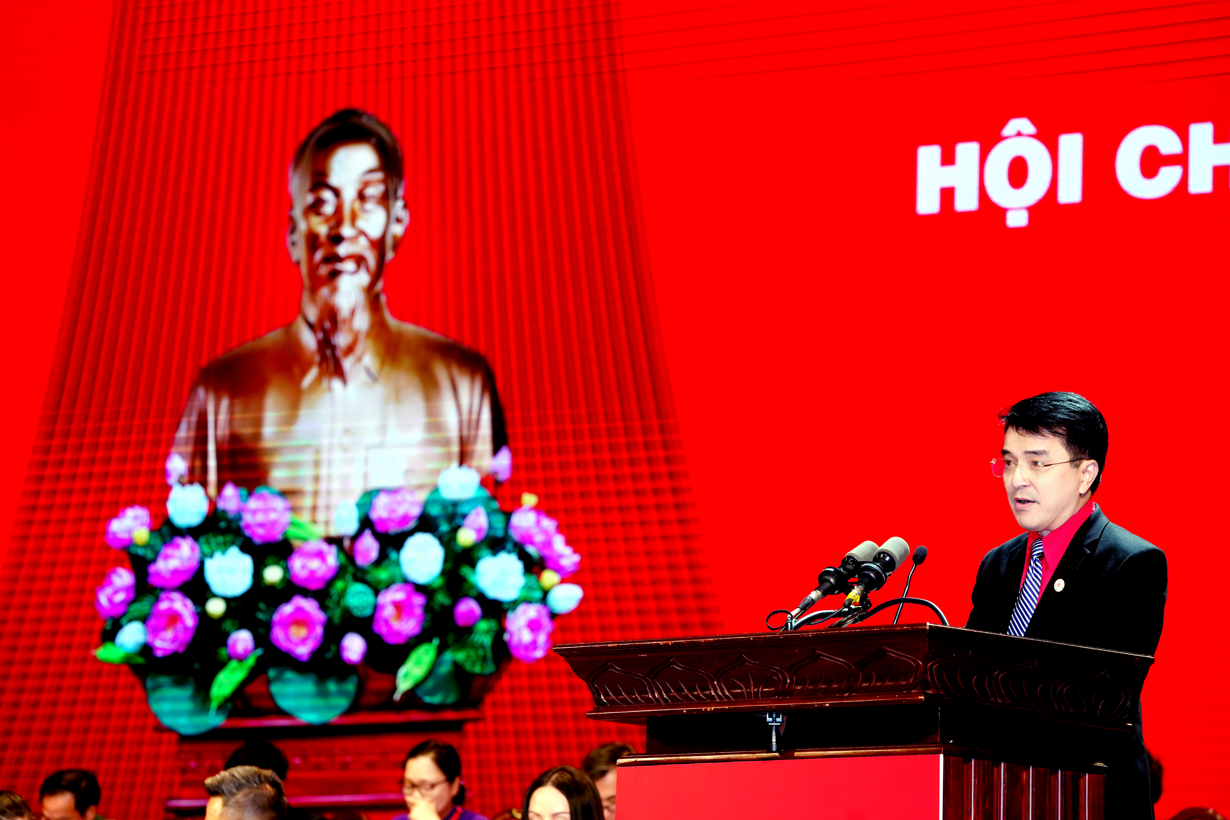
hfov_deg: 14.4
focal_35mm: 142
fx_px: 4851
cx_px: 615
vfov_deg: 9.7
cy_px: 410
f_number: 5.6
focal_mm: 142
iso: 2000
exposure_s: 1/250
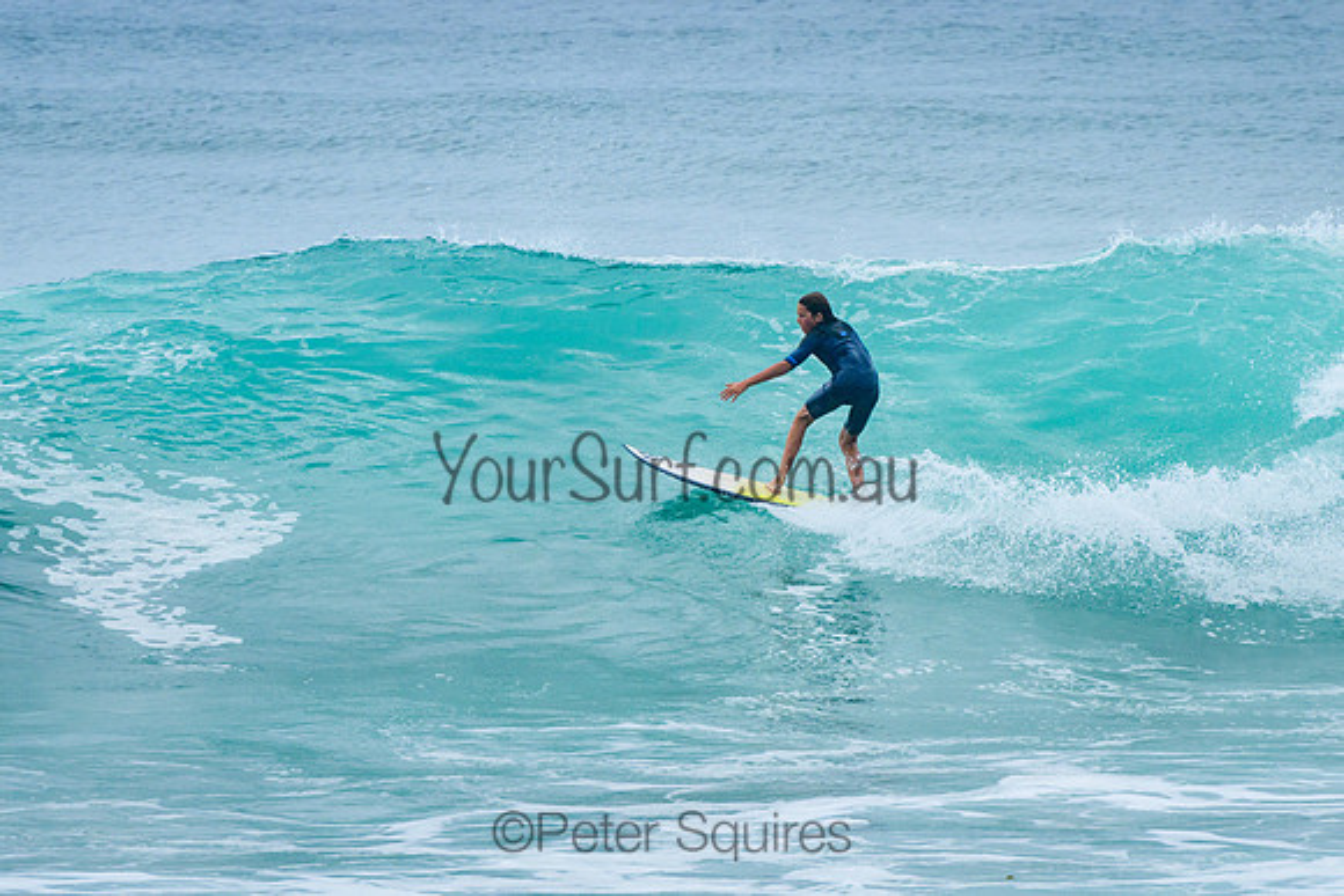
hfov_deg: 3.7
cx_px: 811
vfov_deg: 2.5
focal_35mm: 550
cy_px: 442
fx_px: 20550
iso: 500
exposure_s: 1/2000
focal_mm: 400
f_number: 10
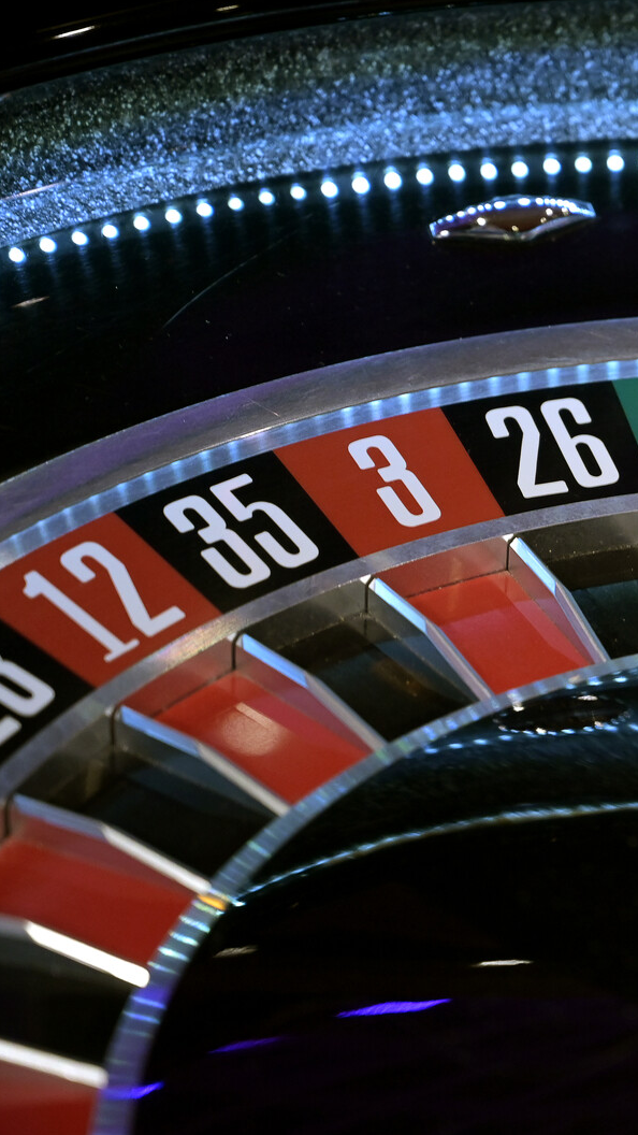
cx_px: 788
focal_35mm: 111
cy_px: 566
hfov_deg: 10.7
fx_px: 3338
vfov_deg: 19.3
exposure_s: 1/100
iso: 2500
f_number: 4
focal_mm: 70
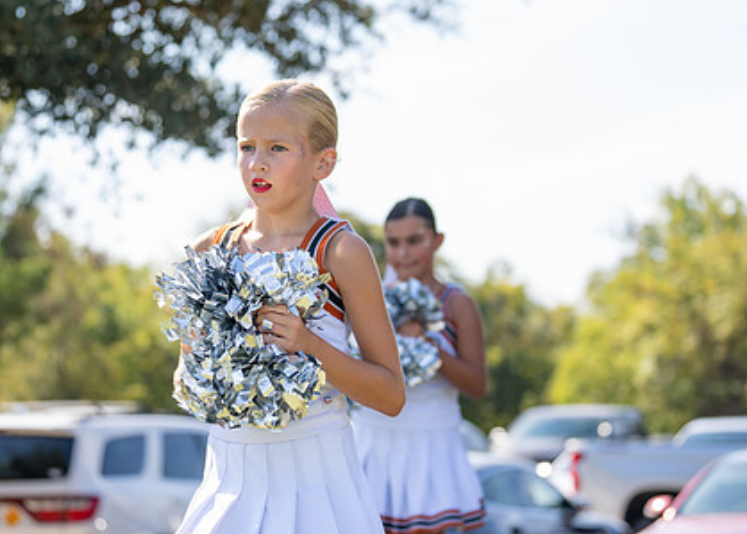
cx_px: 302
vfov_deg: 13.9
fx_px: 2186
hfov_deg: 19.4
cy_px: 273
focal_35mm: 103
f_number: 2.8
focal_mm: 70
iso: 160
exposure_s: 1/1000
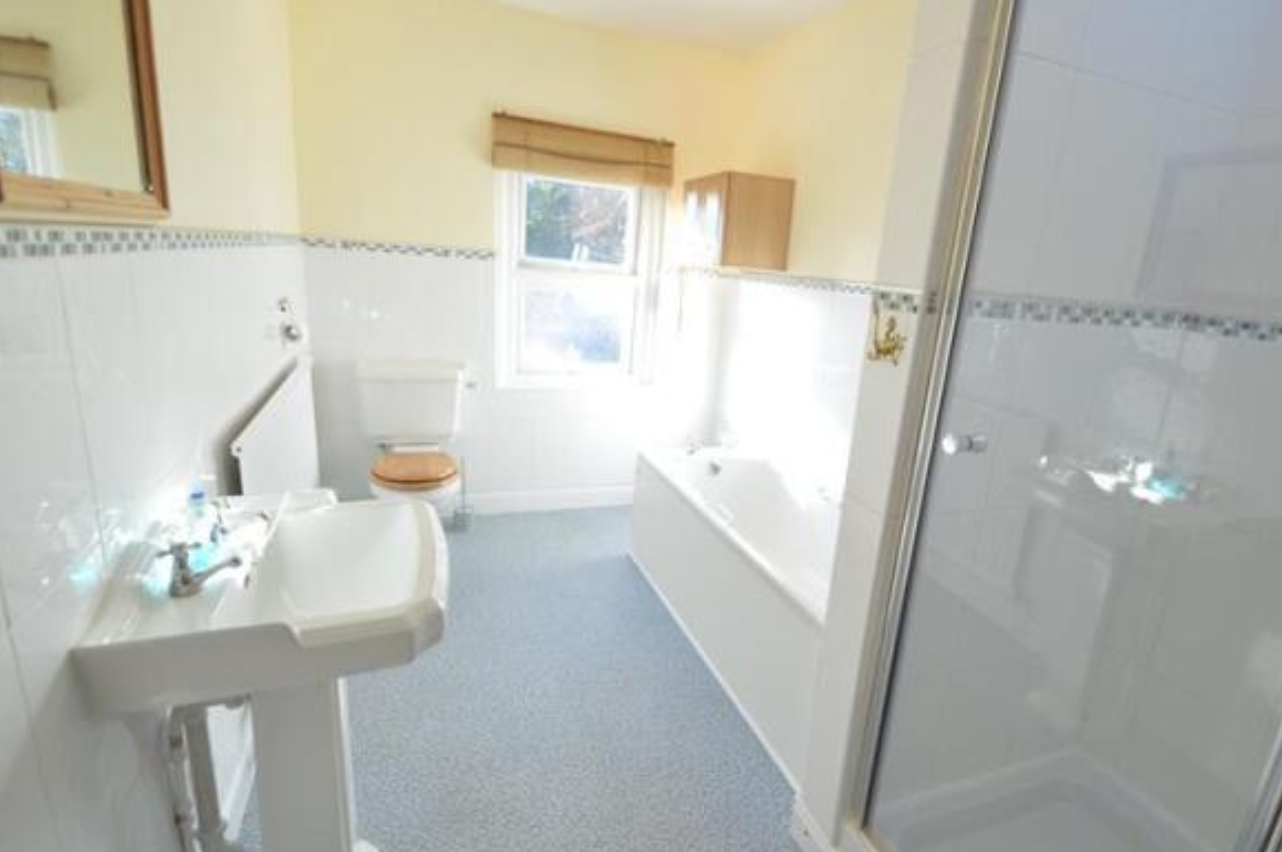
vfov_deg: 70.3
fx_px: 605
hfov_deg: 93.2
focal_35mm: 17
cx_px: 686
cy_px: 425
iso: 100
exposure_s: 1/30
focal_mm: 10
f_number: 3.5
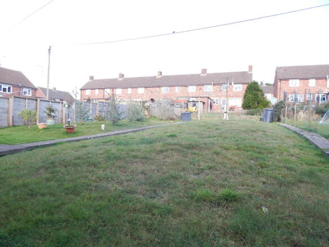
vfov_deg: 61.1
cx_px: 164
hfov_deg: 76.4
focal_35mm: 22
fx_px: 209
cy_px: 124
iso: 125
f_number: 3
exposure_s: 1/160
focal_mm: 4
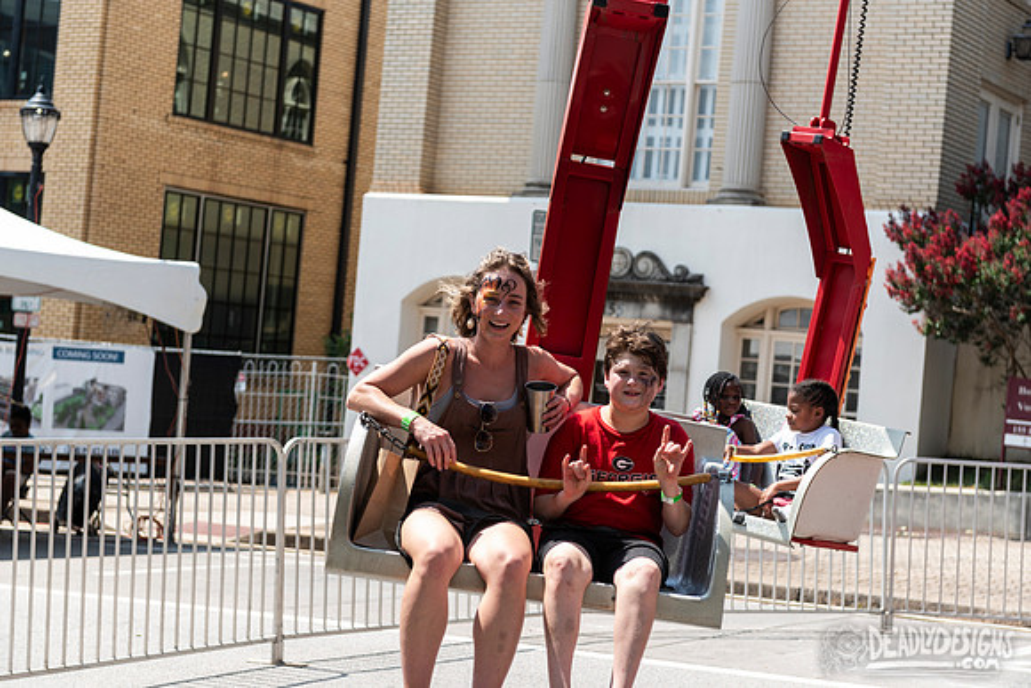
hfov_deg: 28.8
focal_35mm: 70
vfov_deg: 19.5
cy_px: 344
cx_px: 516
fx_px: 2005
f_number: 4
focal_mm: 70
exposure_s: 1/400
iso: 50
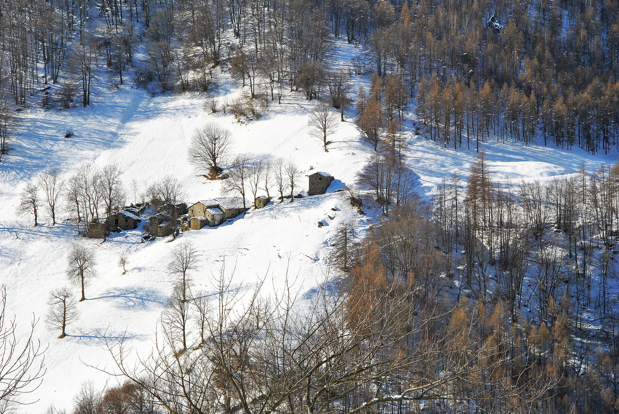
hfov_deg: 19.4
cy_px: 207
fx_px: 1808
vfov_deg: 13.1
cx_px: 310
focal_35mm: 105
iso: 200
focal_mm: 70
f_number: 13
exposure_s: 1/250
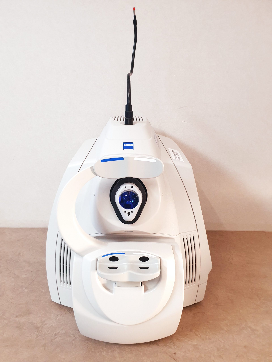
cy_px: 181
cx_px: 136
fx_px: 272
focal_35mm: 26
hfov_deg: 53.1
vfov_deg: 67.3
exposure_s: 1/50
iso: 320
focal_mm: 4.3
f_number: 2.4
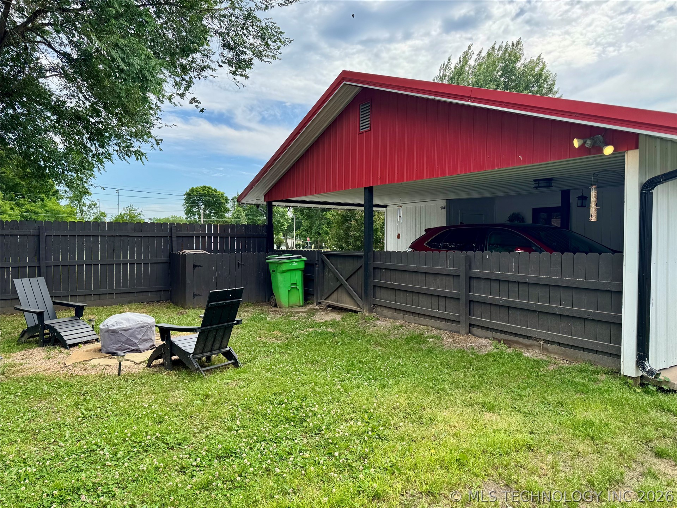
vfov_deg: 56.8
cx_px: 338
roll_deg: -0.7
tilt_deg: -3.2
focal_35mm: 24
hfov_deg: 71.6
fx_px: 469
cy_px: 254
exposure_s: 1/1339
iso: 80
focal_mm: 6.76
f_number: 1.78
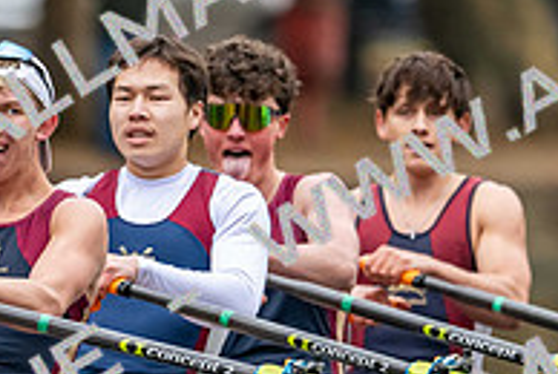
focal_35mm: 1193
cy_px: 315
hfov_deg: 1.7
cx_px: 37
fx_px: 18519
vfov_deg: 1.2
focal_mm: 400
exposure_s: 1/2500
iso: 2200
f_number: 4.5
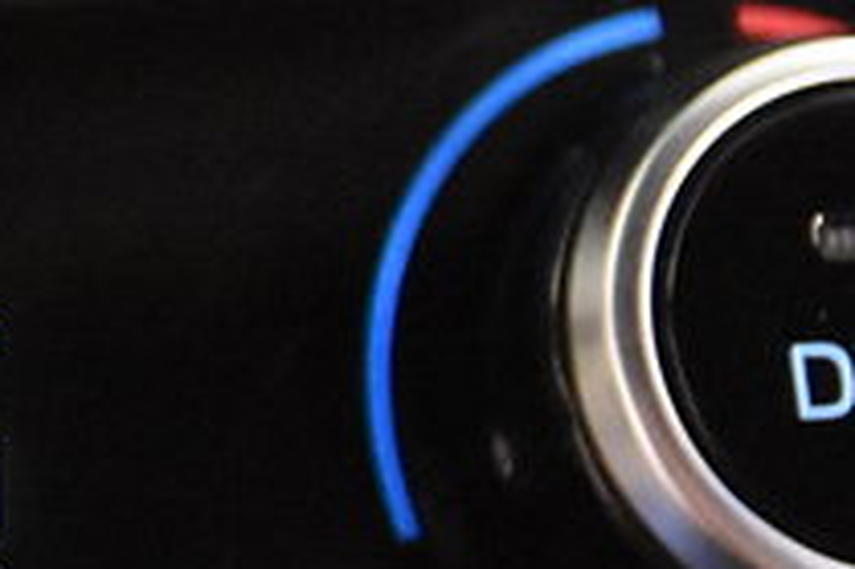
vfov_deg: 3.3
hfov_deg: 4.8
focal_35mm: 413
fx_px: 9802
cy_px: 501
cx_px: -1559
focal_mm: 45
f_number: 3.5
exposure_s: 1/80
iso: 9000
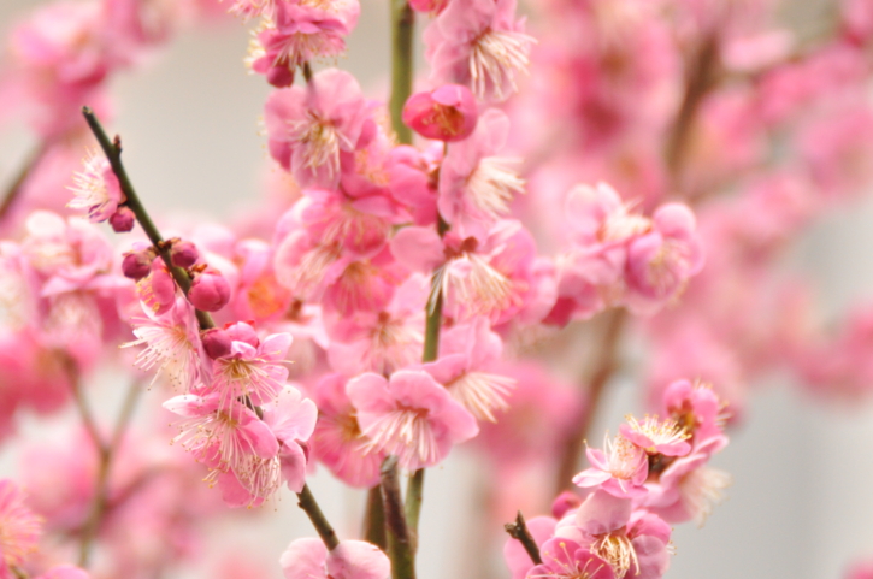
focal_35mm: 636
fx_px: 15399
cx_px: 361
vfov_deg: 2.2
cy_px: 307
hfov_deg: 3.2
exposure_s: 1/200
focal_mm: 300
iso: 1000
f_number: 5.6
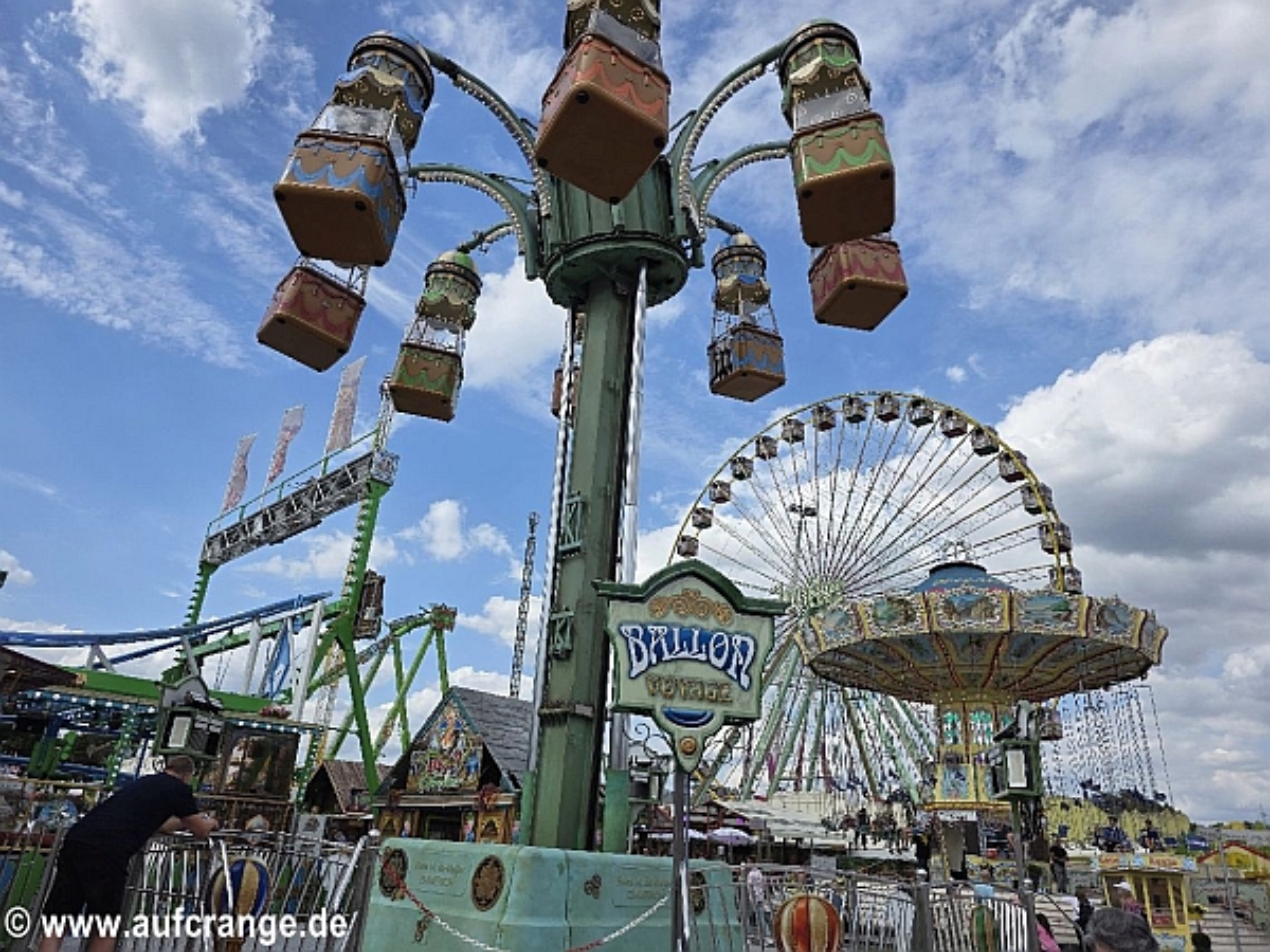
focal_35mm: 23
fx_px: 844
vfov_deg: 58.9
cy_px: 476
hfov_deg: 73.9
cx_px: 635
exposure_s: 1/7061
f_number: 1.7
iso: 80
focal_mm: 6.3
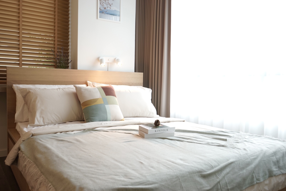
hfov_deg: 61.9
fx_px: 238
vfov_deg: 43.7
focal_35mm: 30
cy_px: 96
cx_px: 143
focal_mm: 30
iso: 200
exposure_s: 1/13
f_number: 6.3
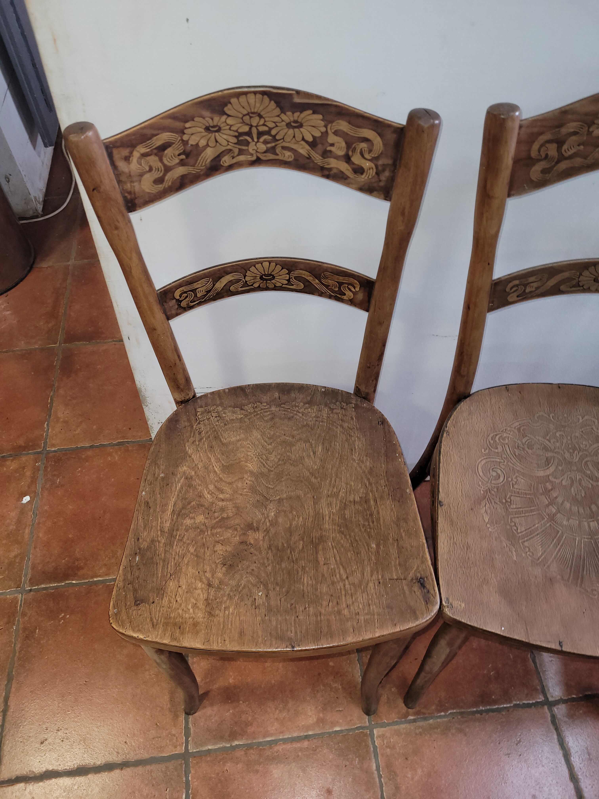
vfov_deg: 67.3
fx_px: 600
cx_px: 300
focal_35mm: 26
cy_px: 400
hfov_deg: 53.1
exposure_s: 1/33
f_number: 1.8
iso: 100
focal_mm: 5.4
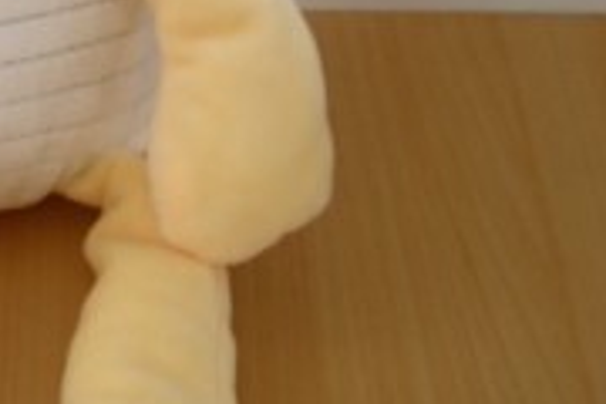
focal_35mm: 114
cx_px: 30
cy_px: -7
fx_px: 1919
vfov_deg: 11.9
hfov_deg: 17.6
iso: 64
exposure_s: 1/64
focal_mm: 6.3
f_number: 3.1
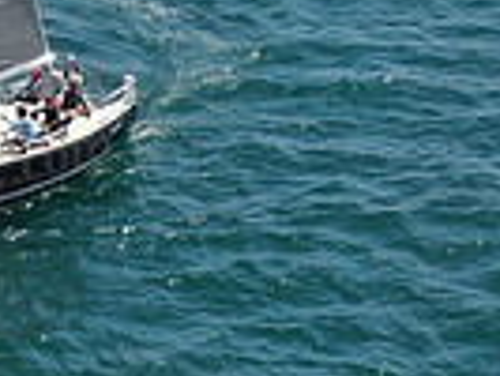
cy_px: 367
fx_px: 3022
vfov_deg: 7.1
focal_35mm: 209
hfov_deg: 9.5
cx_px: 335
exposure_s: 1/640
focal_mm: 8.6
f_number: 3.8
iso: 100
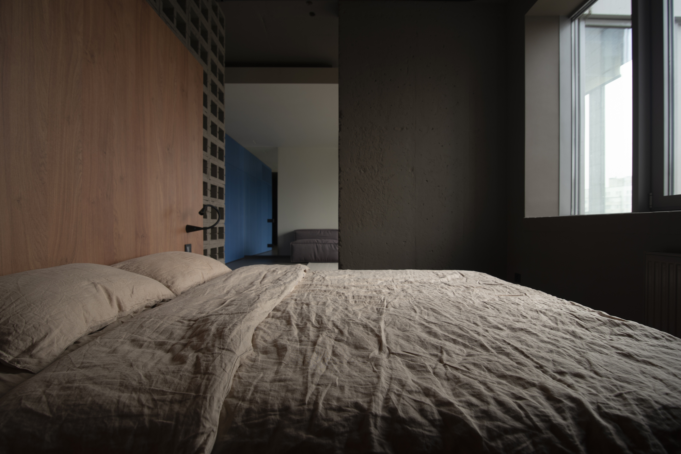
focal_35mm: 16
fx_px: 303
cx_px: 340
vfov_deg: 73.8
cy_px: 227
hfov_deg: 96.7
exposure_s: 1/4
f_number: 4
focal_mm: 16
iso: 100
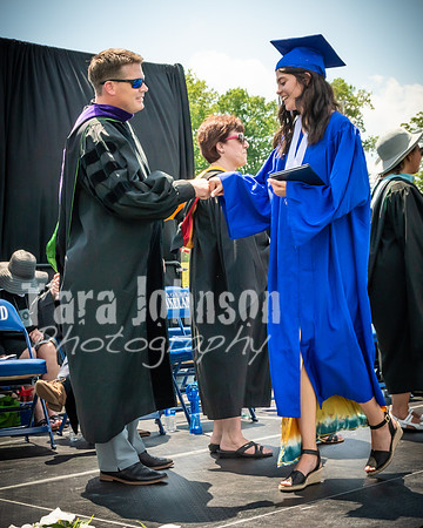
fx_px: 1081
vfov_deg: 27.5
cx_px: 186
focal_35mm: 69
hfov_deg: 22.1
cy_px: 258
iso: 200
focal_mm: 24
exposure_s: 1/800
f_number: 7.1
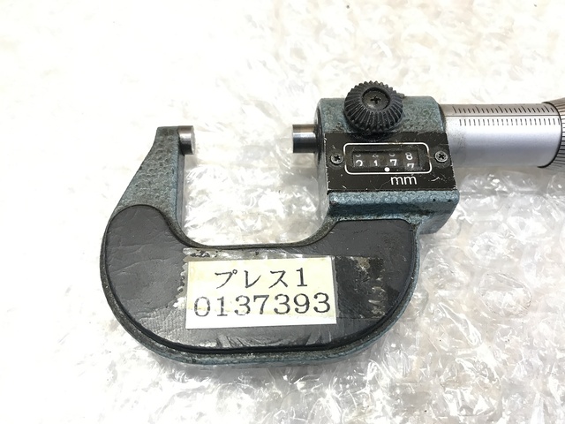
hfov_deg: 63.4
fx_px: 457
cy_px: 212
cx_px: 282
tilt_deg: -69.6
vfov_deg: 49.7
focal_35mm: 28
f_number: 1.8
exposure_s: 1/20
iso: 32
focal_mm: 3.99
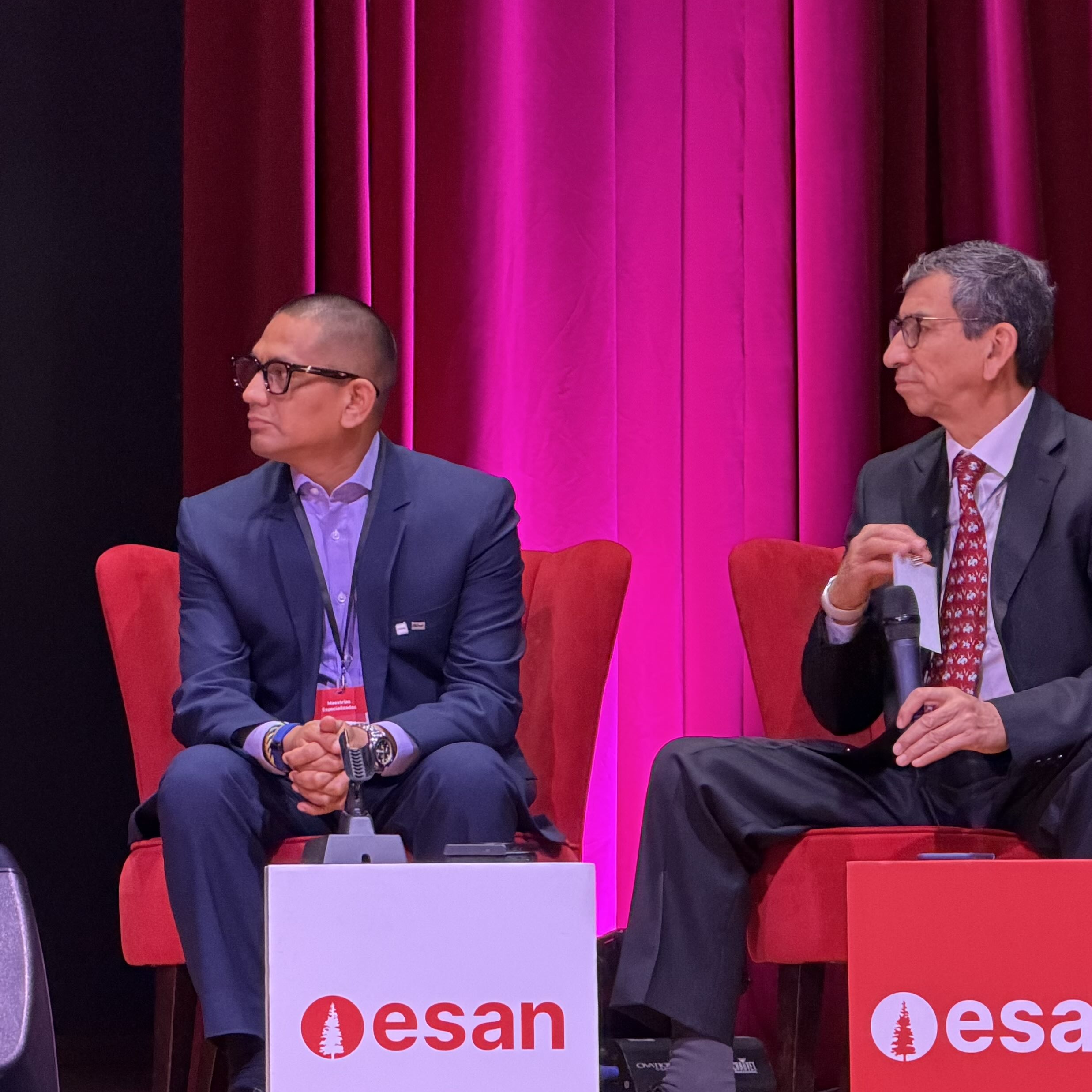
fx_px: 7281
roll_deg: +0.9
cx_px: 152
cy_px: 526
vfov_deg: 8.6
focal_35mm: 204
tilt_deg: +2.9
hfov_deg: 8.6
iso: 800
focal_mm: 16.89
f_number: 2.8
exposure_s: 1/40
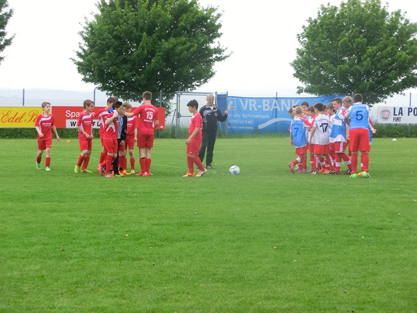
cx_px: 208
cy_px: 156
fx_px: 1831
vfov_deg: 9.8
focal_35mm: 152
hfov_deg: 13.0
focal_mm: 26.91
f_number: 5.9
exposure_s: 1/200
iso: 80
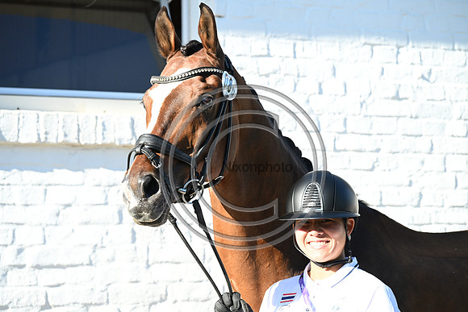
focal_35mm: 115
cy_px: 156
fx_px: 1495
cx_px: 234
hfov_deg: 17.8
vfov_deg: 11.9
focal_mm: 115
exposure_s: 1/1600
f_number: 5.6
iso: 1250
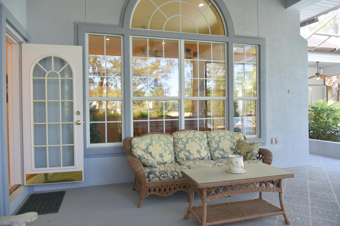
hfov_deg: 73.7
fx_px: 227
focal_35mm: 24
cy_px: 113
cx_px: 170
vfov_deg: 53.1
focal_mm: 24
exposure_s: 1/100
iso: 400
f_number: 5
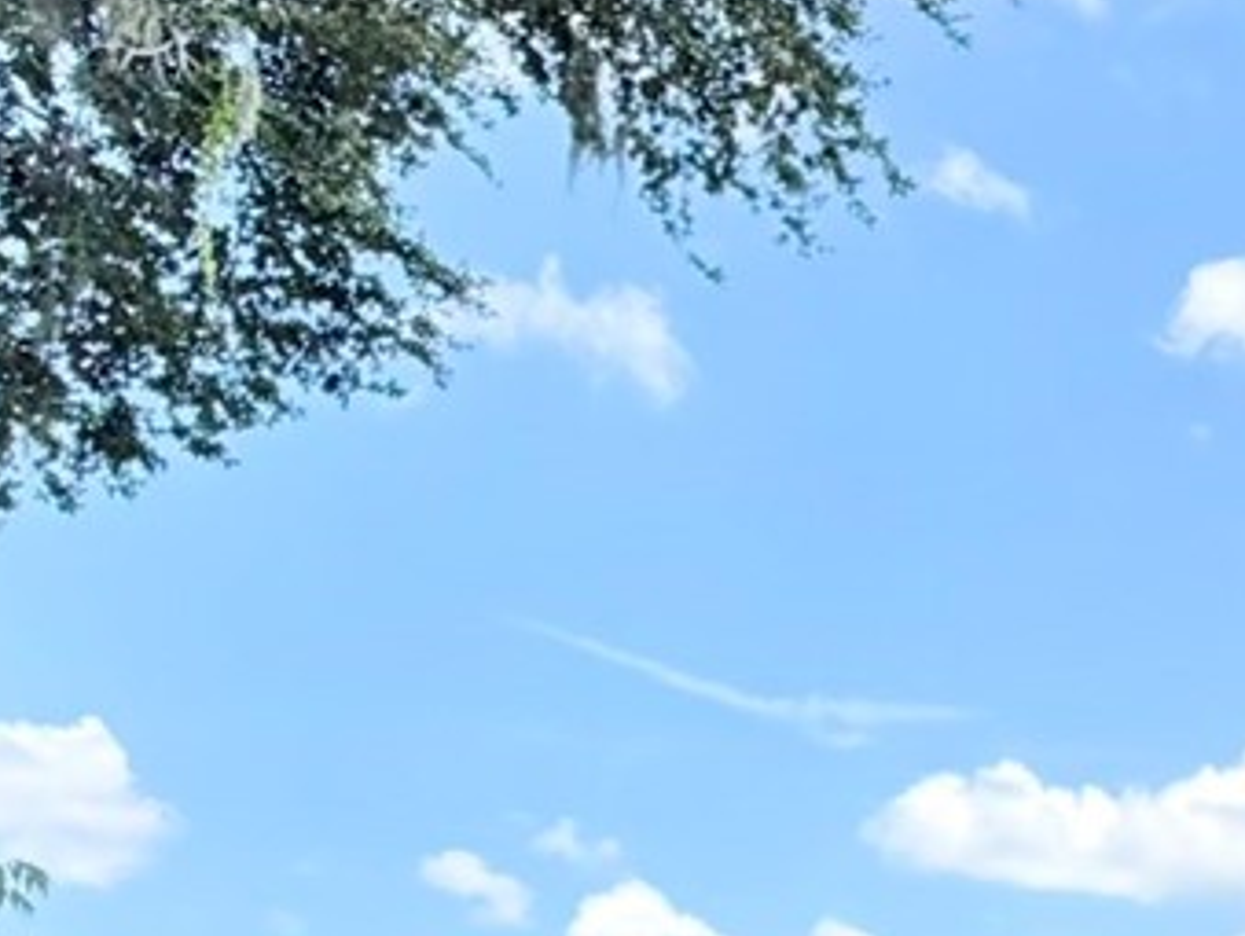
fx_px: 2376
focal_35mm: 66
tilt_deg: +9.9
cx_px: 1719
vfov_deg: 21.2
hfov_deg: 24.6
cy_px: 1028
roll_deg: +0.4
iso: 50
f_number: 2.2
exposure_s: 1/502
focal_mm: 2.22
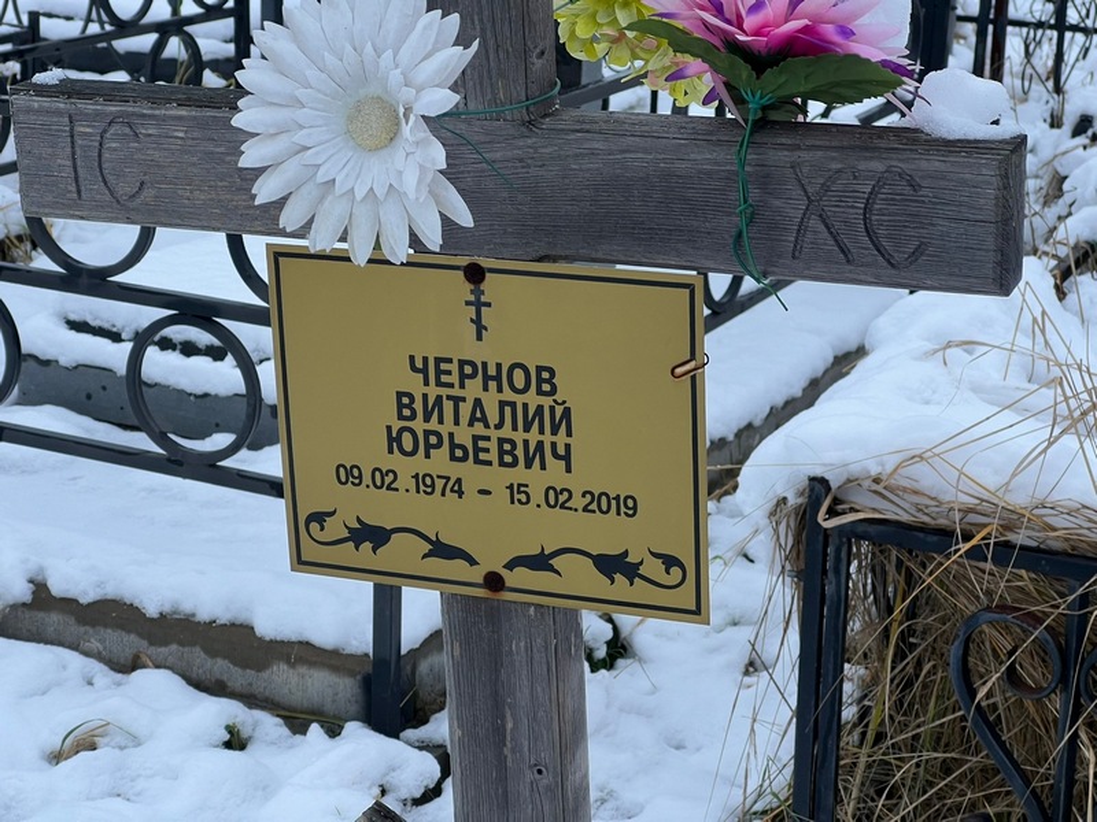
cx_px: 548
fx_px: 2440
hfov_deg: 25.3
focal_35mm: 77
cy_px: 411
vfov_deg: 19.1
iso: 32
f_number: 2.8
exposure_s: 1/104
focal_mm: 9
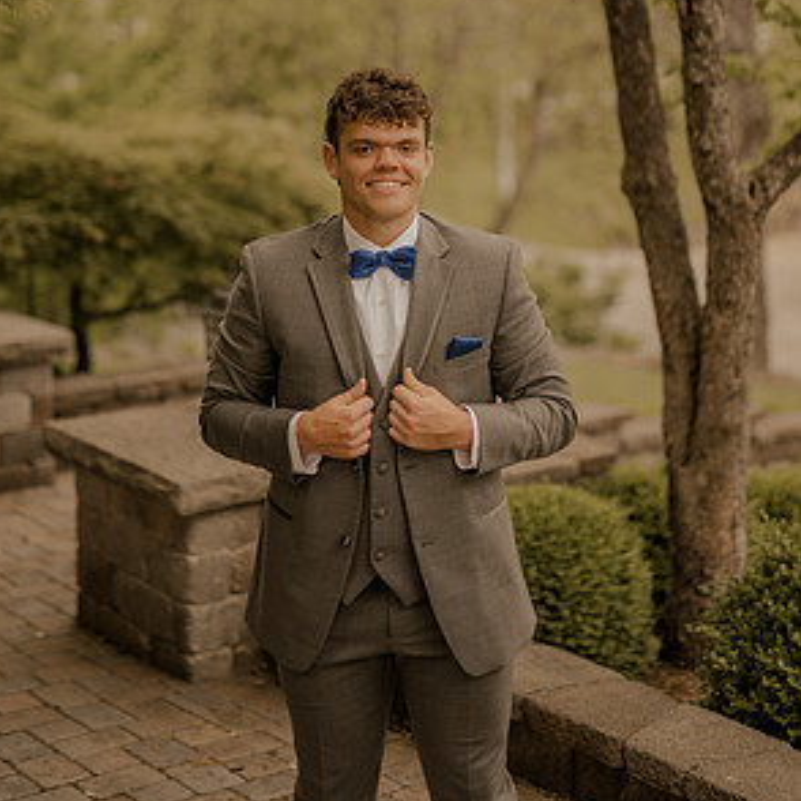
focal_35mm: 65
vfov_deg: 26.2
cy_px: 202
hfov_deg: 26.5
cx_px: 395
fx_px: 1702
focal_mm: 50
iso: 100
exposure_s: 1/640
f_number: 2.2
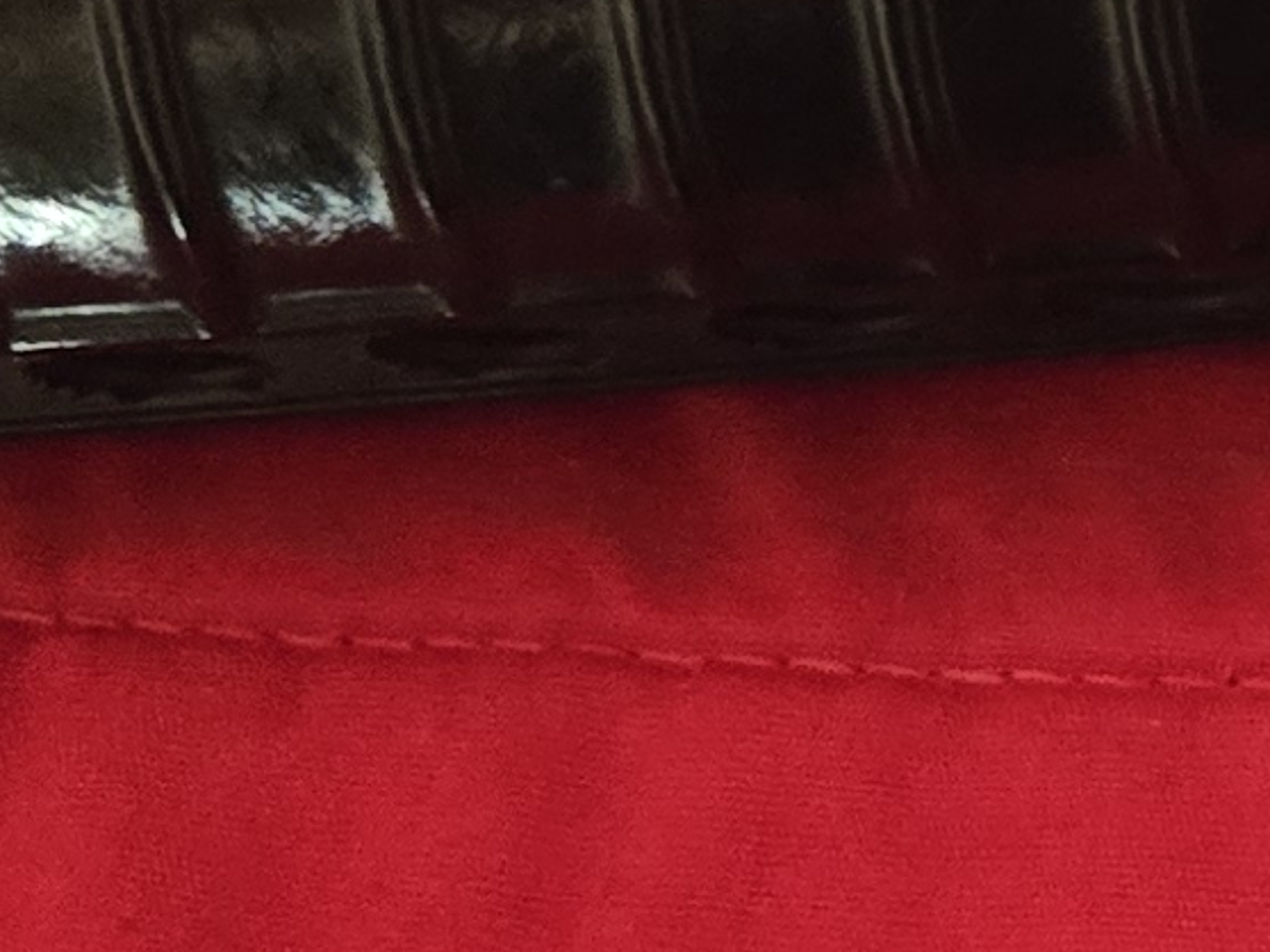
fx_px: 6051
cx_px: 3678
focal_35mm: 165
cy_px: 321
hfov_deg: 9.6
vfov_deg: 9.0
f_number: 1.8
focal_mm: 5.4
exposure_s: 1/60
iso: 800
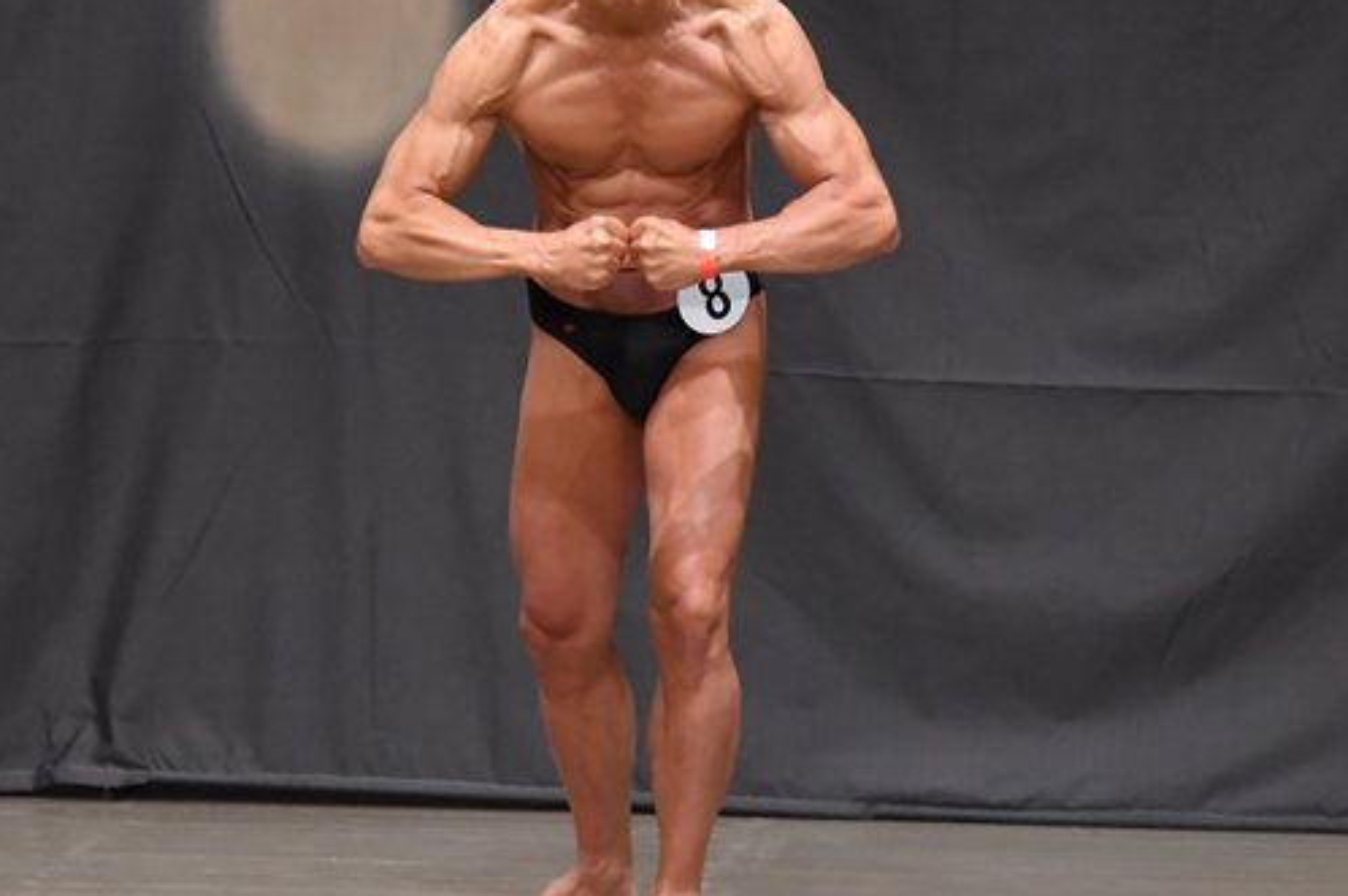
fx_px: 14851
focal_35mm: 397
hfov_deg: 5.2
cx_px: 562
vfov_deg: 3.5
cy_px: 384
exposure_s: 1/400
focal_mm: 170
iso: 6400
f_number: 5.6
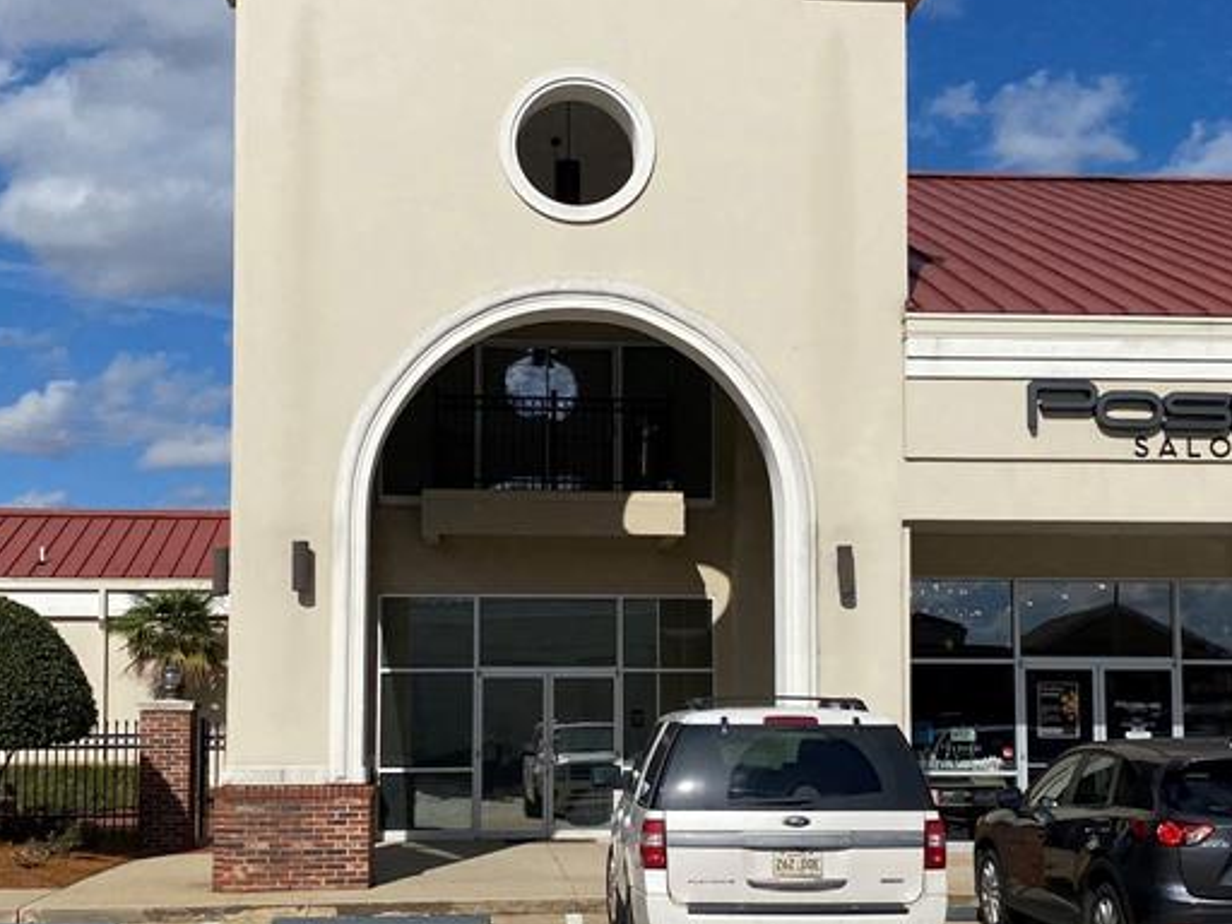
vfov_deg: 27.9
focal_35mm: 52
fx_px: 1851
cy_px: 578
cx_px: 667
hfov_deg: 36.8
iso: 32
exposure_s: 1/6410
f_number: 1.8
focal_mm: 4.25
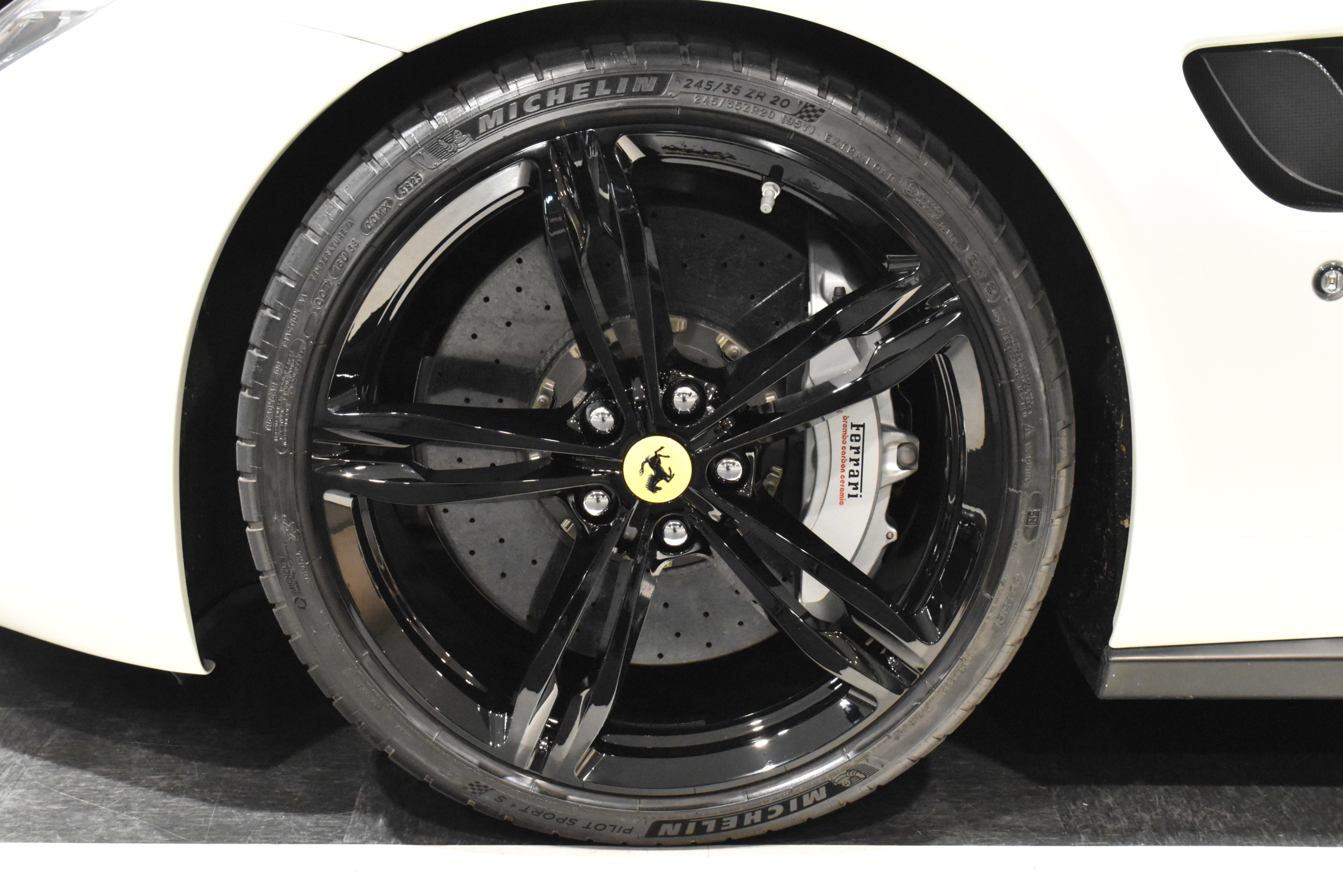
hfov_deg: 35.1
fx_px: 2126
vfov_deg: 23.8
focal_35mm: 57
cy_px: 448
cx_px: 672
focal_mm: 38
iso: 6400
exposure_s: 1/30
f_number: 8
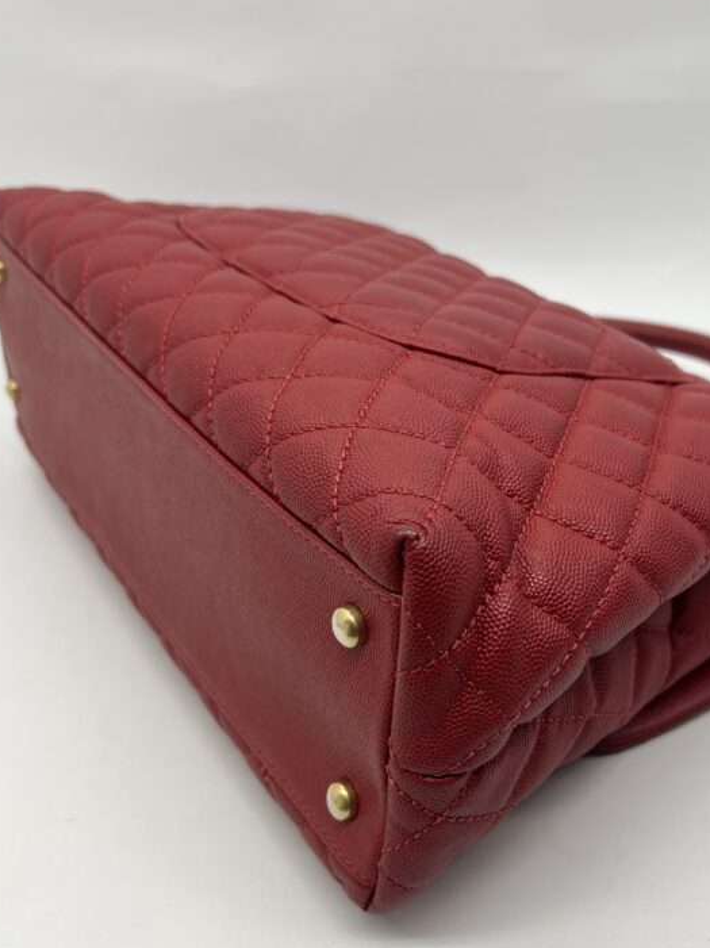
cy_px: 498
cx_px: 434
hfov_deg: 37.5
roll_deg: +1.8
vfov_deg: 49.0
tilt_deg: -30.9
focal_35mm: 38
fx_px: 1040
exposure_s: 1/160
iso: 40
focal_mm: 5.7
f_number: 1.5
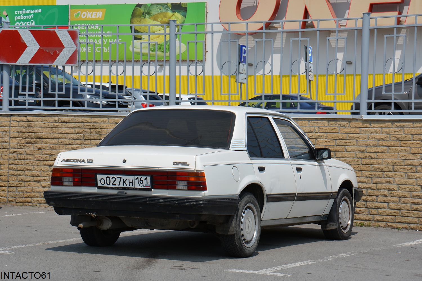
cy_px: 140
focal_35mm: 93
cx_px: 211
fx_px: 1090
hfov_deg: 21.9
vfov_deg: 14.7
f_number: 9
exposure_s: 1/320
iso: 100
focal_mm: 62
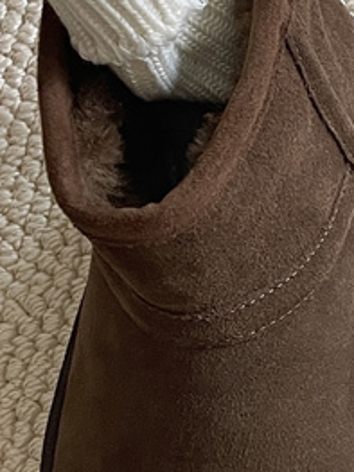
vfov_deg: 19.8
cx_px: 544
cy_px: 264
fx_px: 1351
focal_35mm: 99
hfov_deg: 13.9
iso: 125
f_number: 1.6
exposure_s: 1/95
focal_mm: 4.2
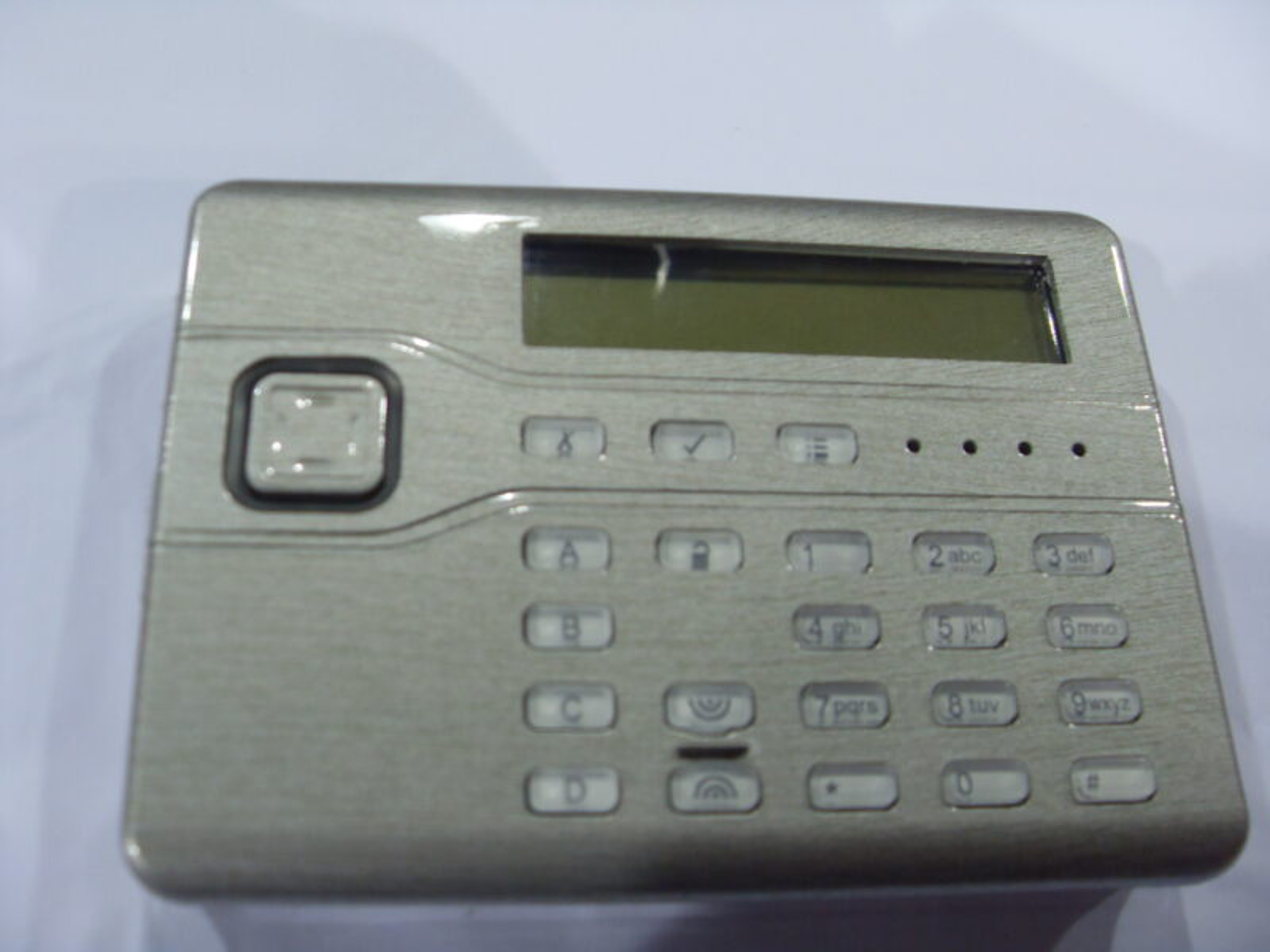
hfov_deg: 52.6
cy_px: 476
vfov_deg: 40.7
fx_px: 1284
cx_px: 635
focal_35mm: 35
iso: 160
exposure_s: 1/45
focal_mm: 6.3
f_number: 2.8
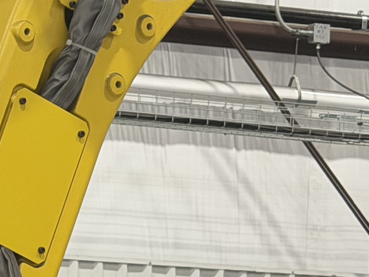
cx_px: -407
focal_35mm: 212
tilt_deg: +2.4
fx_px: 2260
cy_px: 307
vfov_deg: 7.0
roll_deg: -2.2
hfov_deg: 8.7
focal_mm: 6.76
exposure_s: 1/60
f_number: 1.78
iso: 125
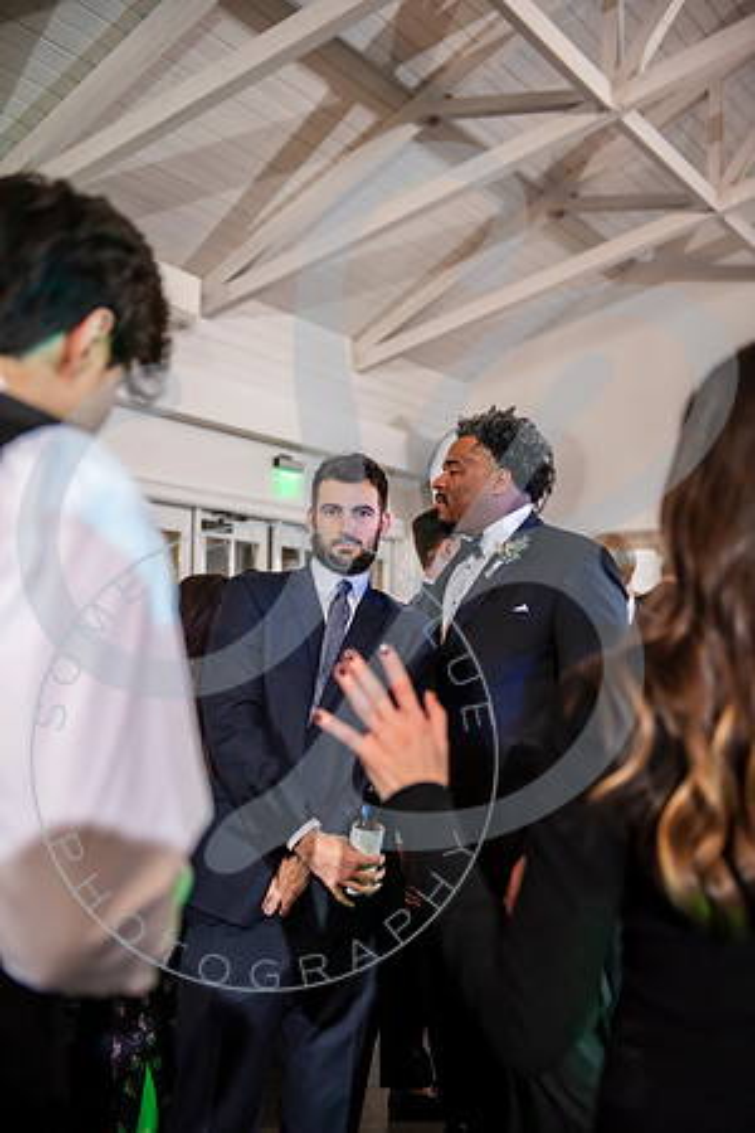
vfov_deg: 46.4
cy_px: 566
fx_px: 1321
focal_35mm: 42
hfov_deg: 31.9
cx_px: 378
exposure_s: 1/125
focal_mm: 42
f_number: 2.8
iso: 1600
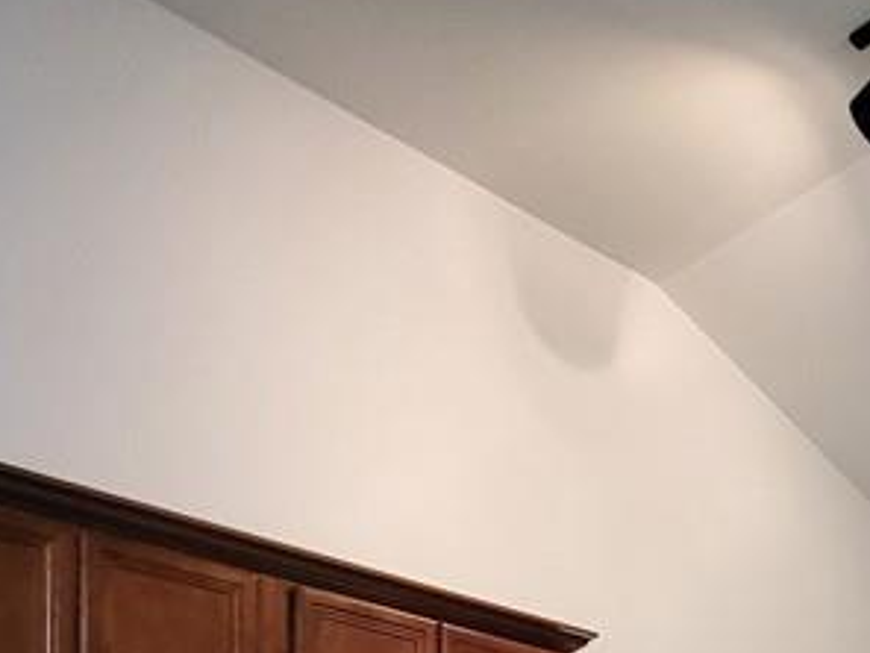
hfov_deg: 35.7
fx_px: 1131
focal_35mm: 45
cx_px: 964
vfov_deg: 23.7
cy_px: 1041
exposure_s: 1/30
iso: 640
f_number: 2.2
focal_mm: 1.74
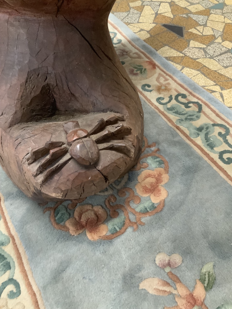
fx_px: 259
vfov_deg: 61.7
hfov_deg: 48.2
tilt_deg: -55.5
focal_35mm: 29
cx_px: 116
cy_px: 154
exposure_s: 1/53
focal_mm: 3
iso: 320
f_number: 1.8
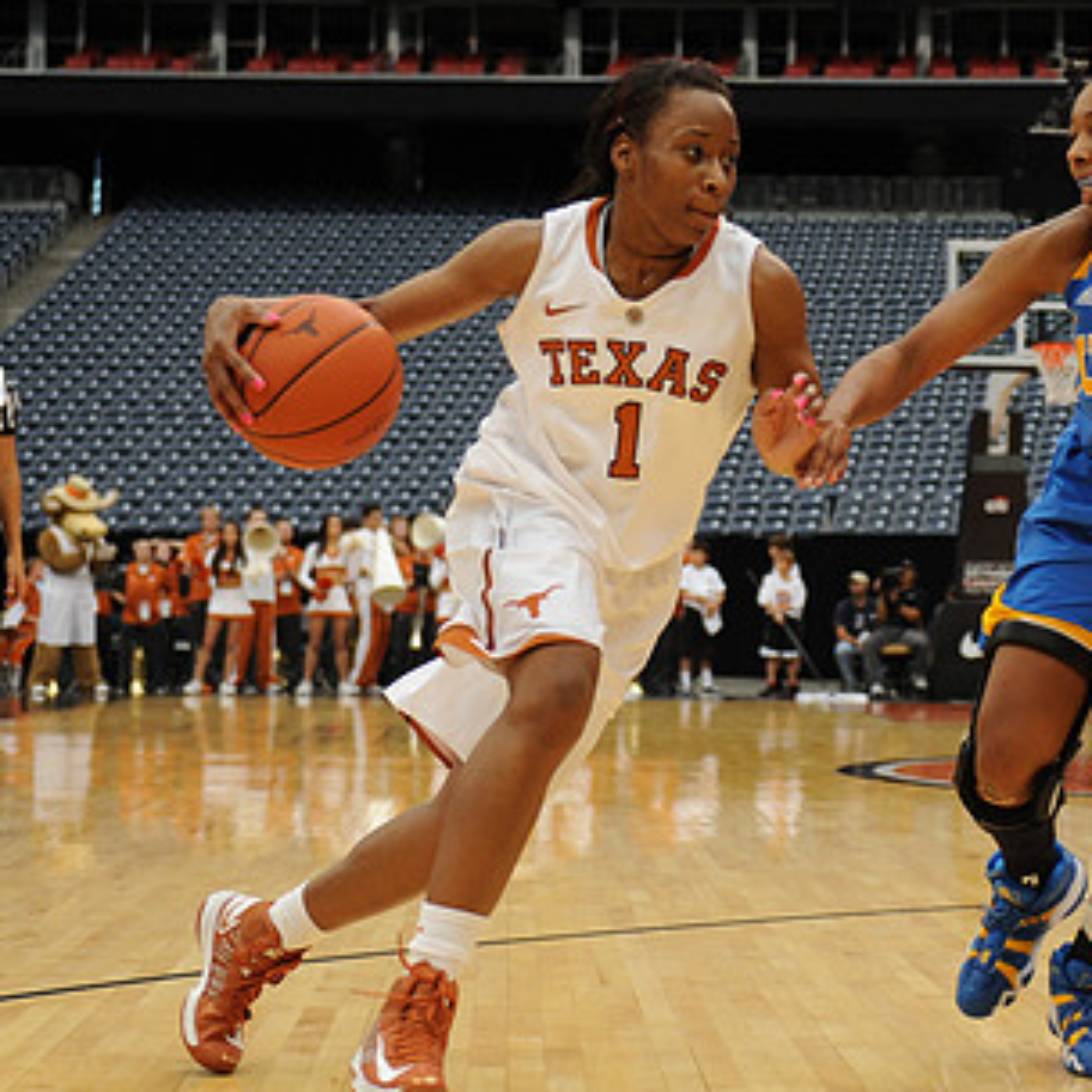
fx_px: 2605
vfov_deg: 23.7
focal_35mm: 73
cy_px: 559
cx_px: 841
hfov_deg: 23.4
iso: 1000
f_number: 2.8
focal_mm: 45
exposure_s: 1/1250
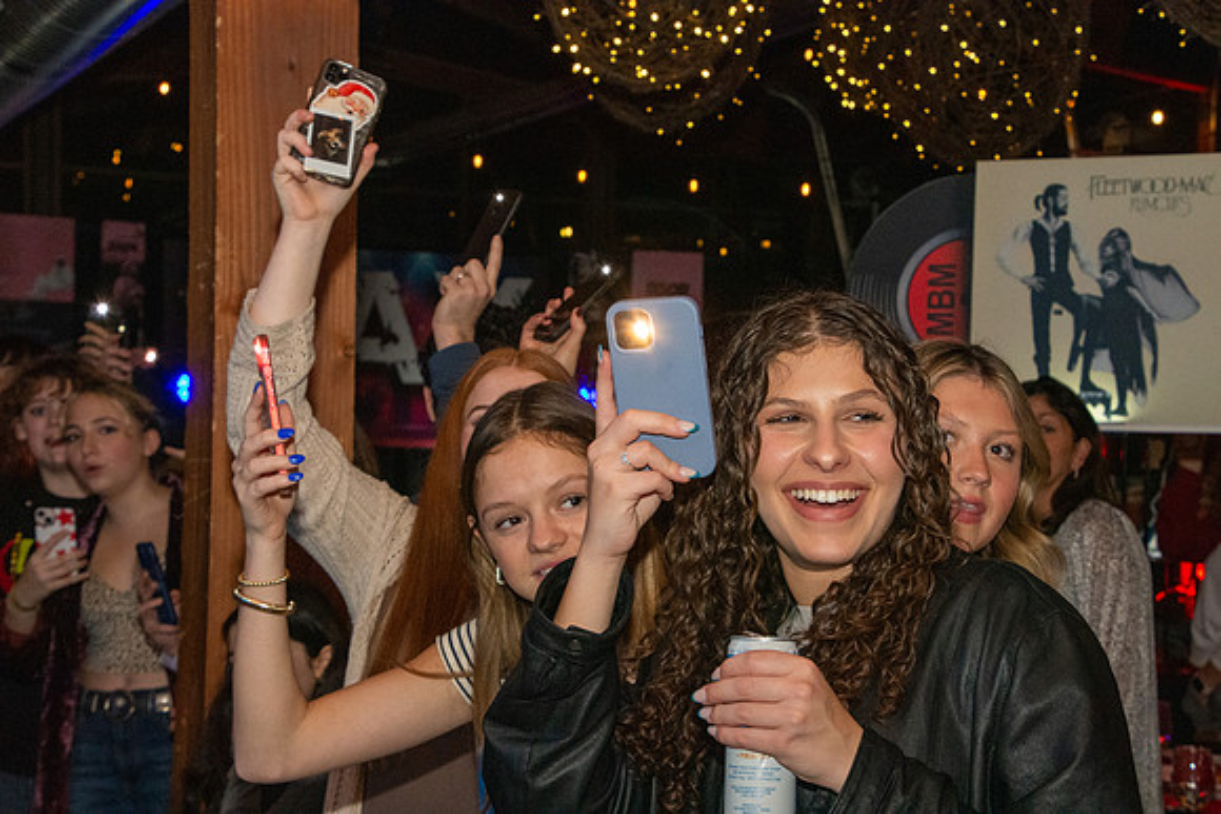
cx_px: 610
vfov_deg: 15.7
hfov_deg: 23.4
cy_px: 407
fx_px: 2951
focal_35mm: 87
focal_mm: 58
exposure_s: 1/160
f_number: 9
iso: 4000
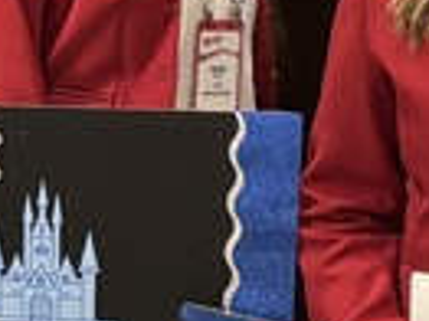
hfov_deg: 9.1
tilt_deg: -9.6
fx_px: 2526
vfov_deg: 7.3
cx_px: -416
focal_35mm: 204
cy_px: 239
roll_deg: +0.1
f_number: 1.6
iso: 500
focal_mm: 5.96
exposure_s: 1/40
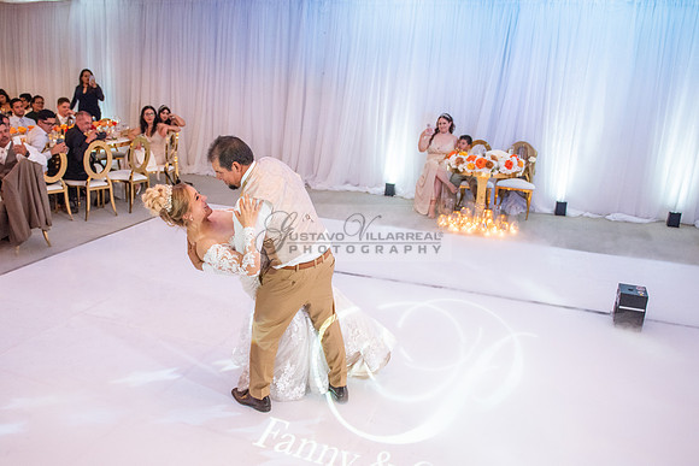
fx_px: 611
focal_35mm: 31
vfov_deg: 41.8
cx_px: 300
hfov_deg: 59.3
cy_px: 236
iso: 1000
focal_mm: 24
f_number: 2.8
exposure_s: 1/160
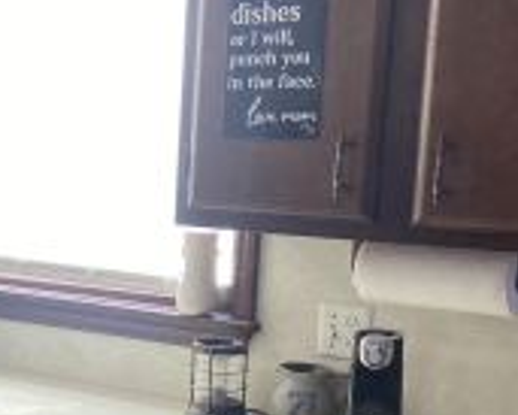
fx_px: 1519
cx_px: -192
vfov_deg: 15.3
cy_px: 391
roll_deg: +1.3
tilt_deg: -10.9
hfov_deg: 17.8
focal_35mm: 99
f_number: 1.8
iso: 64
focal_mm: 4.25
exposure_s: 1/120
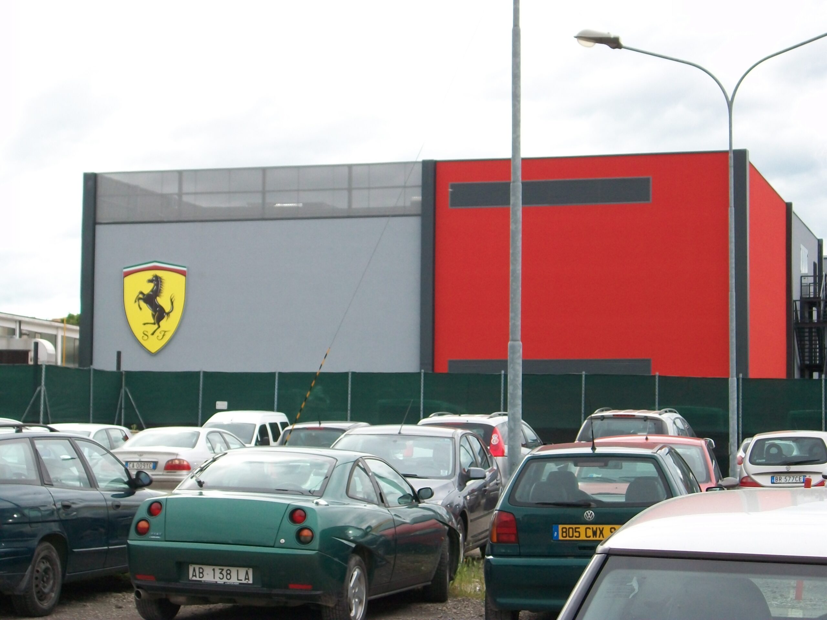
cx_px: 414
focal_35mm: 82
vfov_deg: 18.0
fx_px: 1959
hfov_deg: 23.8
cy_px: 310
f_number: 4.6
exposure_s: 1/160
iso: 80
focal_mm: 13.7
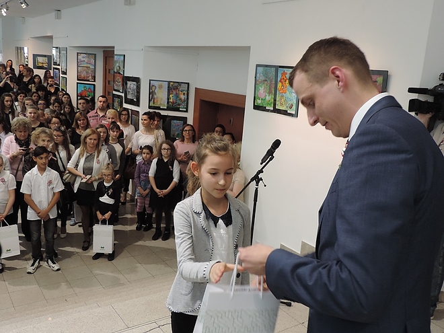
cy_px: 166
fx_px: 423
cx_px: 222
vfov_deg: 42.9
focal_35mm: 33
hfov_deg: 55.4
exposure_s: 1/40
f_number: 3.2
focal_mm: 5.8
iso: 400
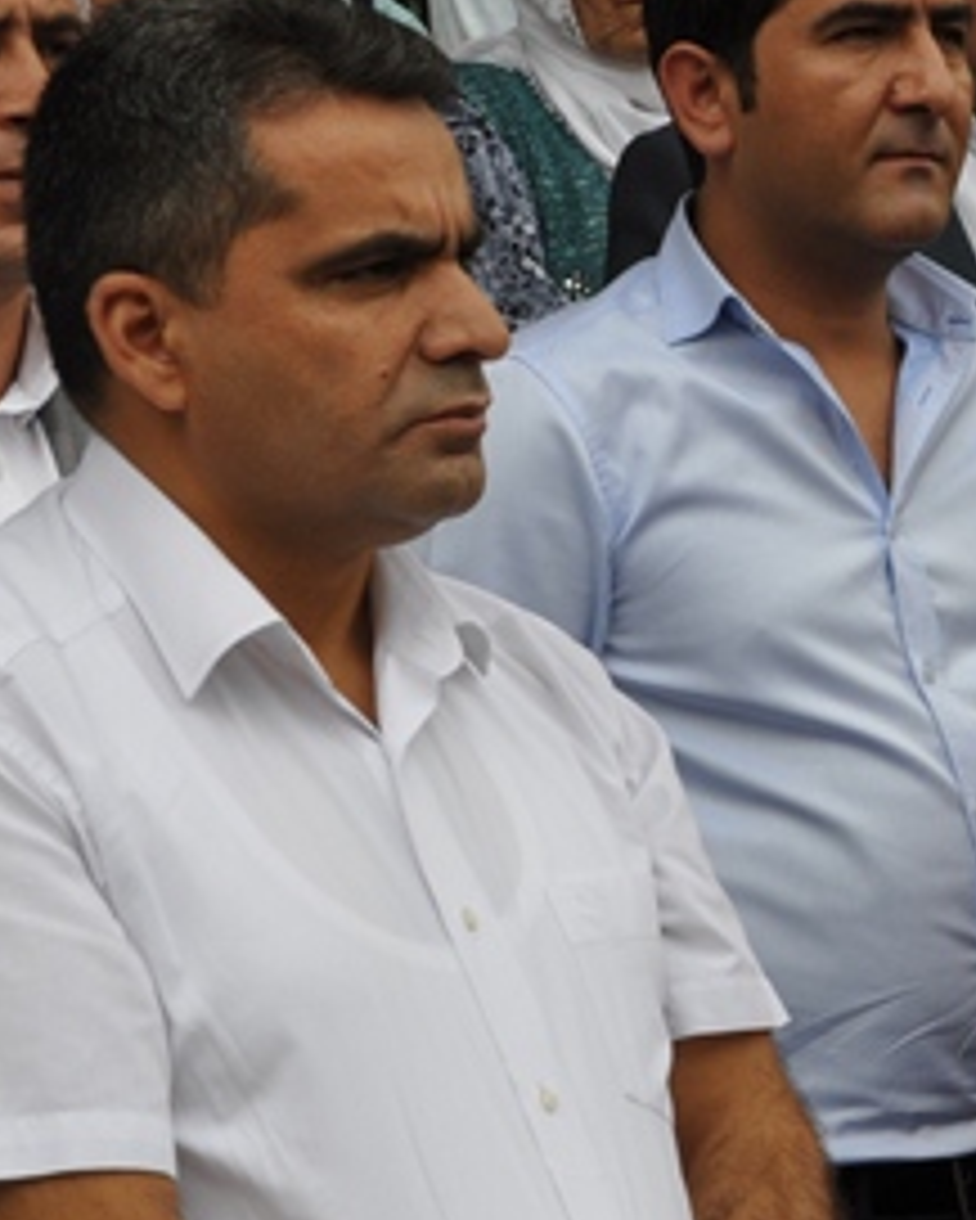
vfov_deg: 13.7
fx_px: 5088
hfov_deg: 10.5
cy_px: 714
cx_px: 1579
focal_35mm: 141
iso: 200
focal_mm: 34
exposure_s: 1/125
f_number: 11
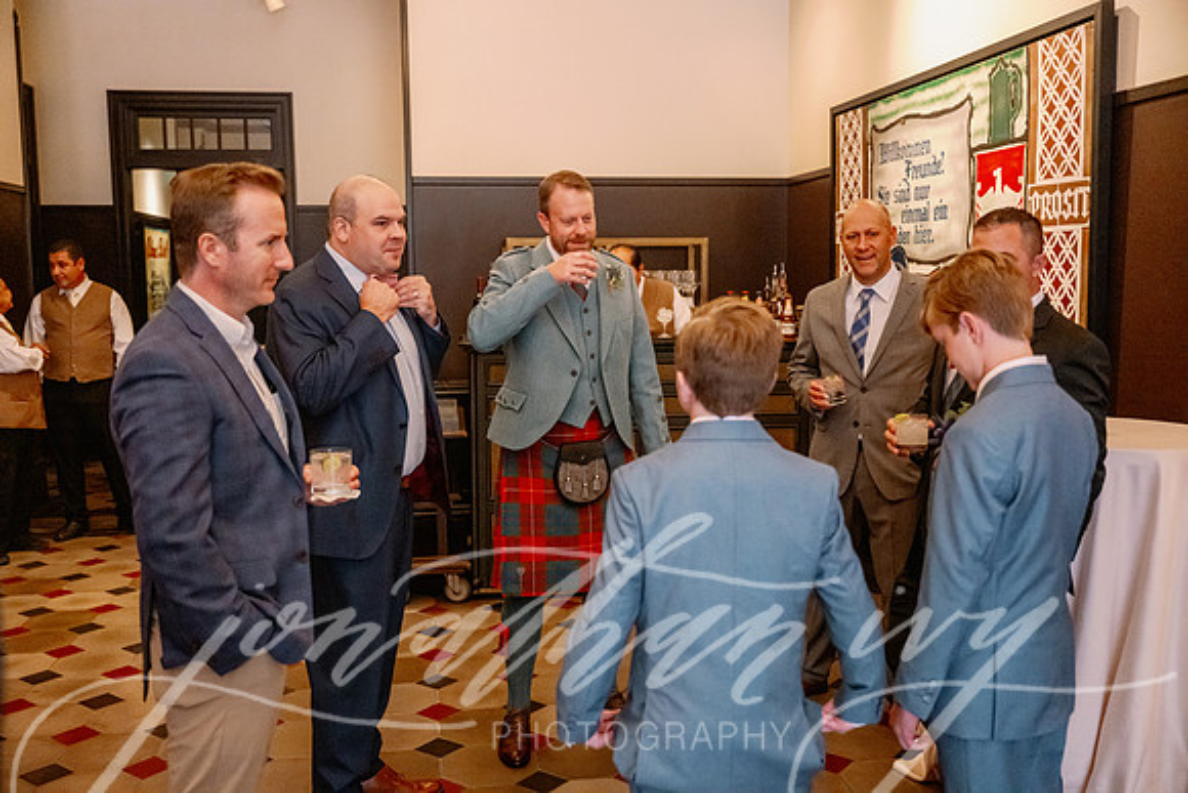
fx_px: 1122
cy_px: 396
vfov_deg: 38.9
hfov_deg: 55.8
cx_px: 594
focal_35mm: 34
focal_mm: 34
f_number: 2.8
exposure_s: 1/320
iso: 6400
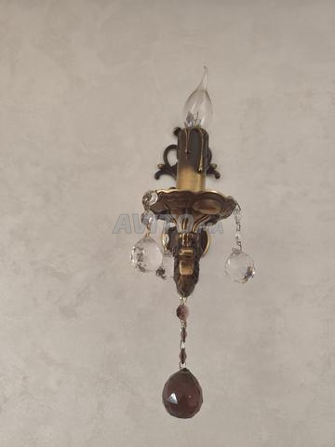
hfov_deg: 58.9
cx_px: 168
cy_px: 224
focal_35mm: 23
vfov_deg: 73.9
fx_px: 297
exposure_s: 1/100
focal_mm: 6.19
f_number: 1.65
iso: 500
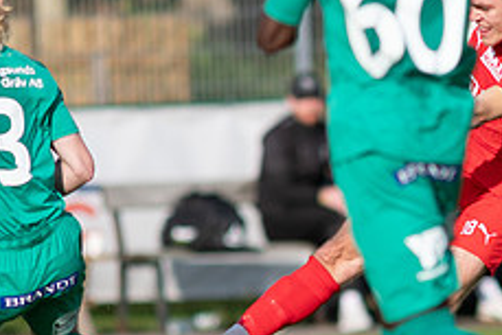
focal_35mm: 1140
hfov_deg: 1.8
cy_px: 185
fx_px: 15906
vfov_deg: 1.2
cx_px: 458
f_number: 3.2
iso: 100
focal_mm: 300
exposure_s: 1/1600
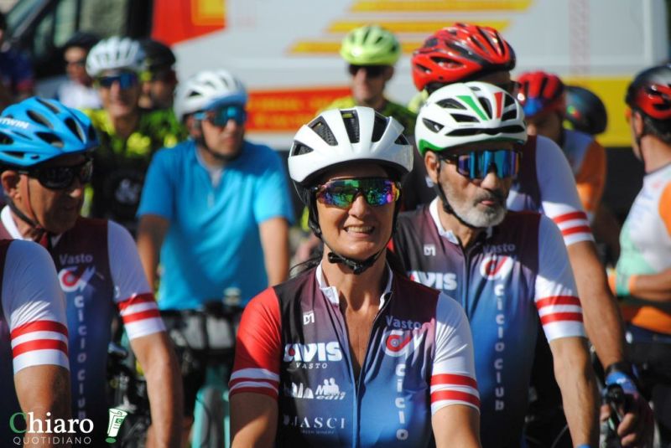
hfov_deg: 6.9
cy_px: 224
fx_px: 5597
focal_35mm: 300
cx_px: 336
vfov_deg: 4.6
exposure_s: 1/1600
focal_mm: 200
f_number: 6.3
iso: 400
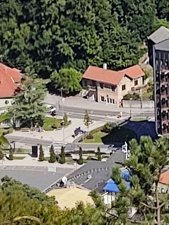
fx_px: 956
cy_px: -358
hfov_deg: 8.8
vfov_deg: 10.8
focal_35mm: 147
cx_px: 450
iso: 100
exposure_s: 1/1517
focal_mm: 4.74
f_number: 1.79
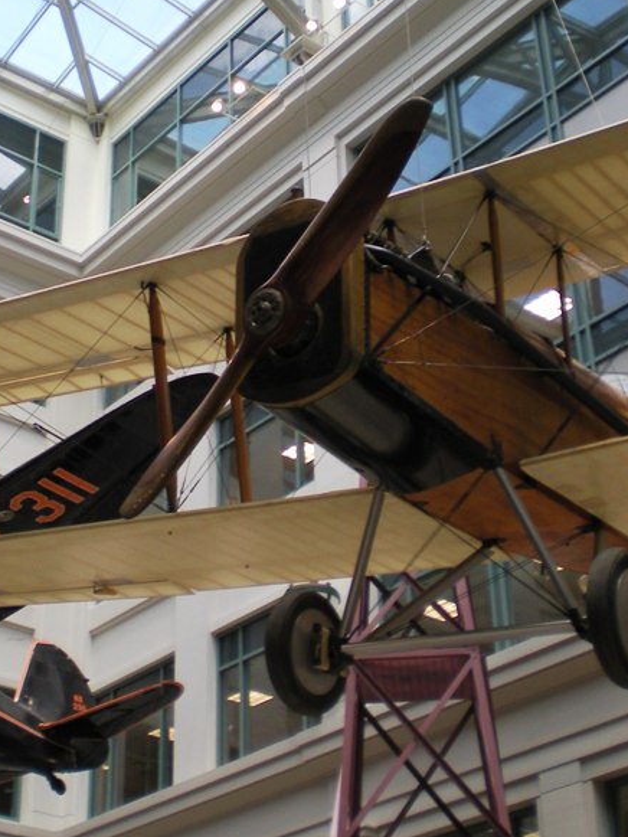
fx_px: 1620
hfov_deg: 21.7
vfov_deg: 28.9
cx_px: 124
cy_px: 353
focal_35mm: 67
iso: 64
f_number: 3.1
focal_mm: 6.3
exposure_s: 1/50.7
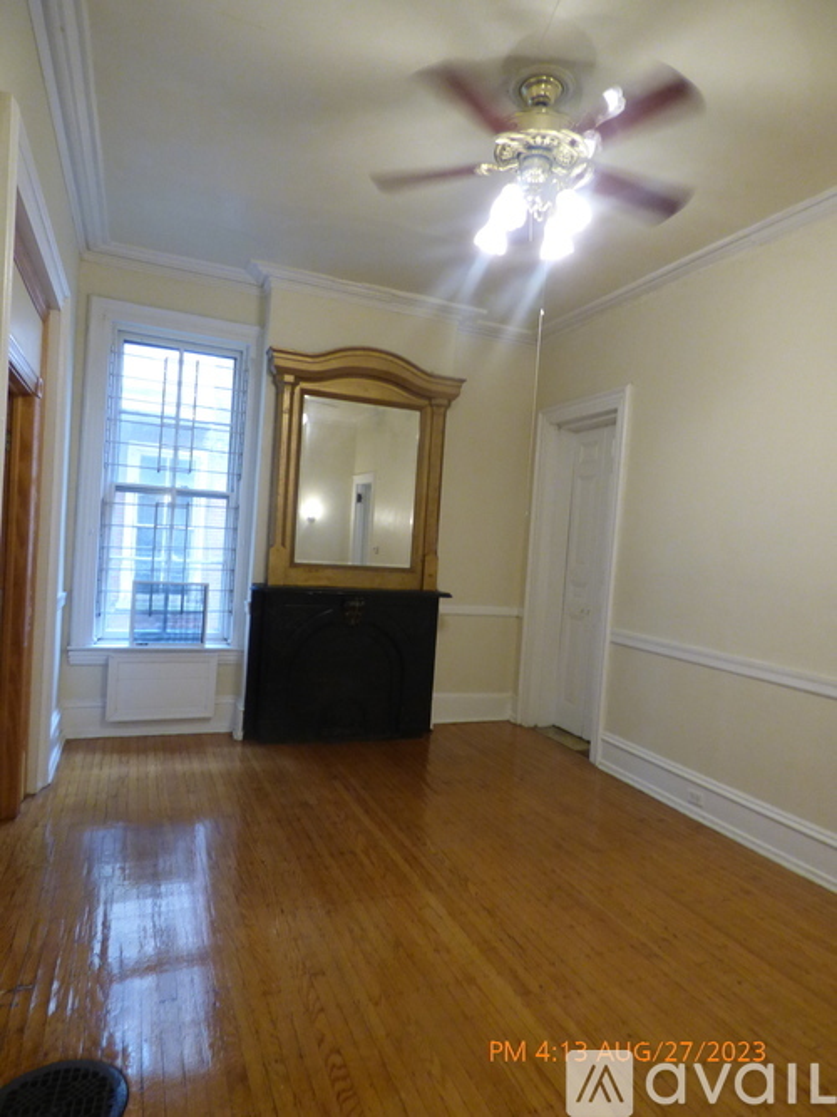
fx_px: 645
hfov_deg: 66.0
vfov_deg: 81.8
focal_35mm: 20
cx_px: 418
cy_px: 558
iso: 400
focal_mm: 3.58
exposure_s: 1/60
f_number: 2.8
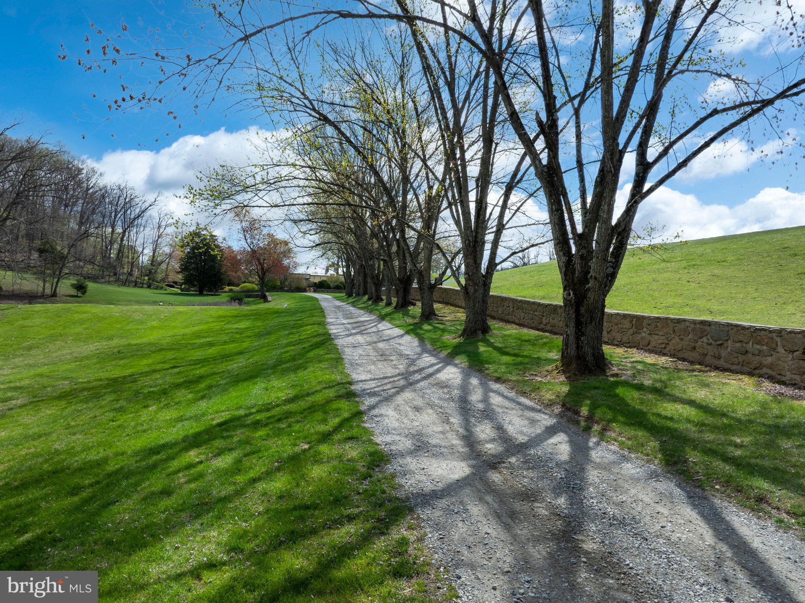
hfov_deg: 71.6
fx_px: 558
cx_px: 402
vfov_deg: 56.8
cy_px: 302
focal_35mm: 24
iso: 100
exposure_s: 1/320
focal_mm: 12.29
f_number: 7.1
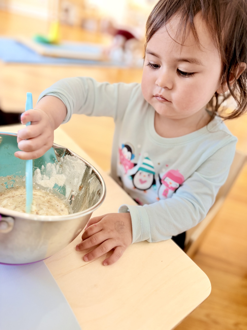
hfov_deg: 53.1
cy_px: 165
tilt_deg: -33.3
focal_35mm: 26
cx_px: 124
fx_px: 247
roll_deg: -13.2
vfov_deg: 67.3
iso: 125
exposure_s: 1/60
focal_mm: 5.96
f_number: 1.6
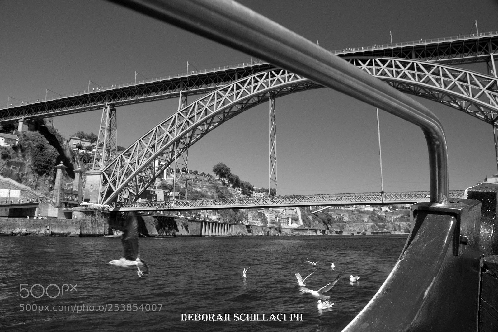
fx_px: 373
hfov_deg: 67.4
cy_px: 166
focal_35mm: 27
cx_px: 249
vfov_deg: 47.9
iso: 400
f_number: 9
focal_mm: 18
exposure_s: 1/250
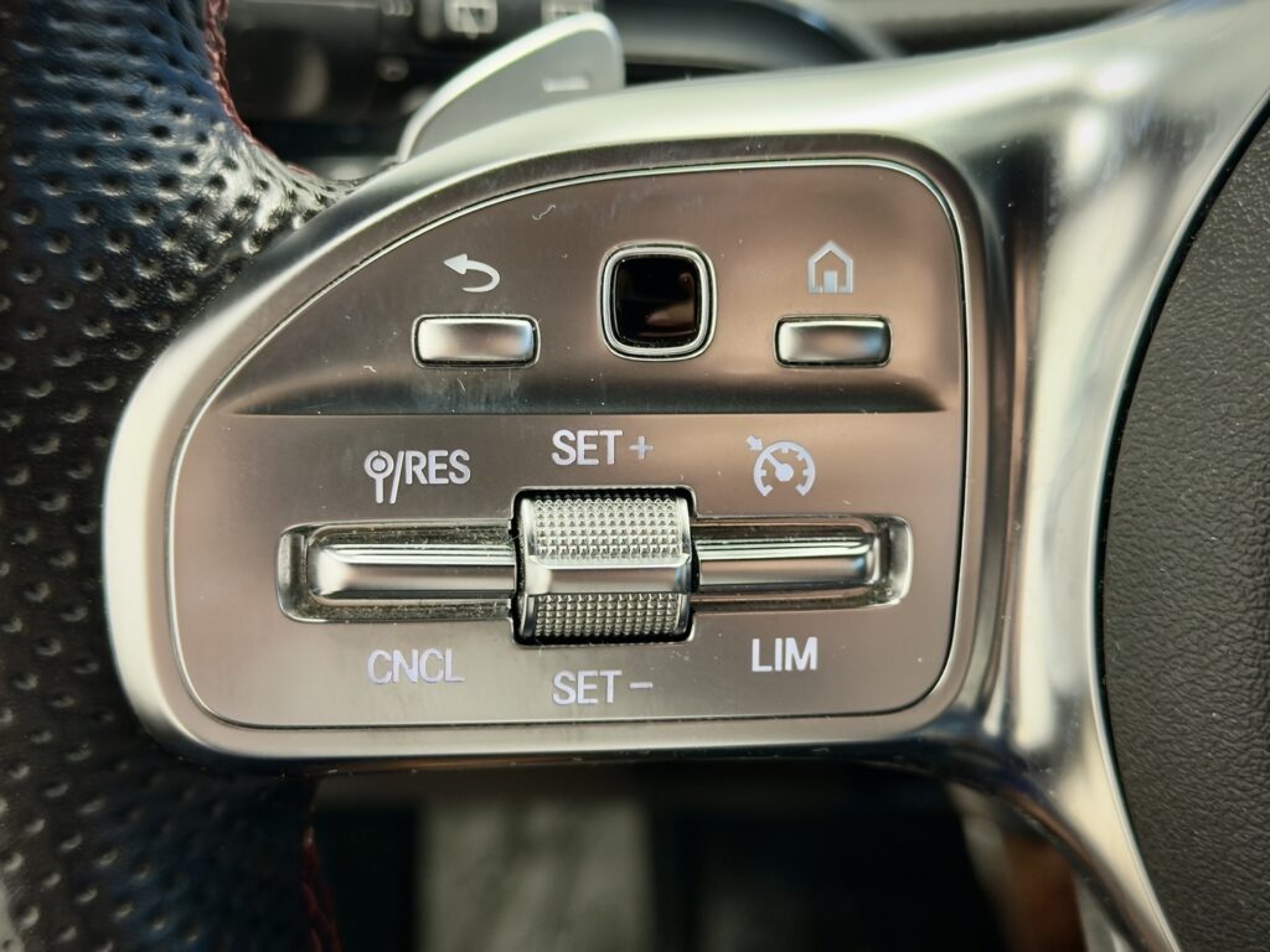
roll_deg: +2.9
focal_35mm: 48
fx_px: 1761
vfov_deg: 30.3
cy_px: 476
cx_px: 635
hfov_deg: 39.7
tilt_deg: -31.3
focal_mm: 6.76
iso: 400
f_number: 1.78
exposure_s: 1/40
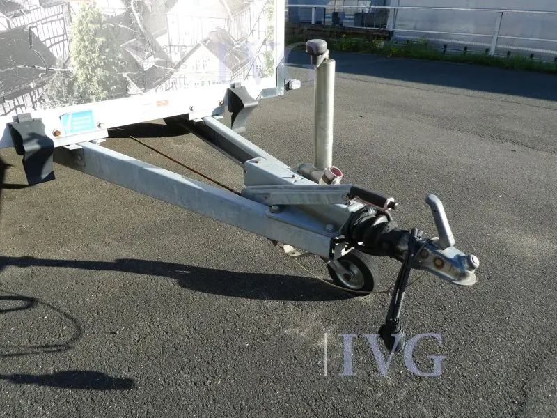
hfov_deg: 71.6
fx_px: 386
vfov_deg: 56.8
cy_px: 209
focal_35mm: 24
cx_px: 278
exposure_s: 1/320
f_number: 3.3
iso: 80
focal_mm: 4.3
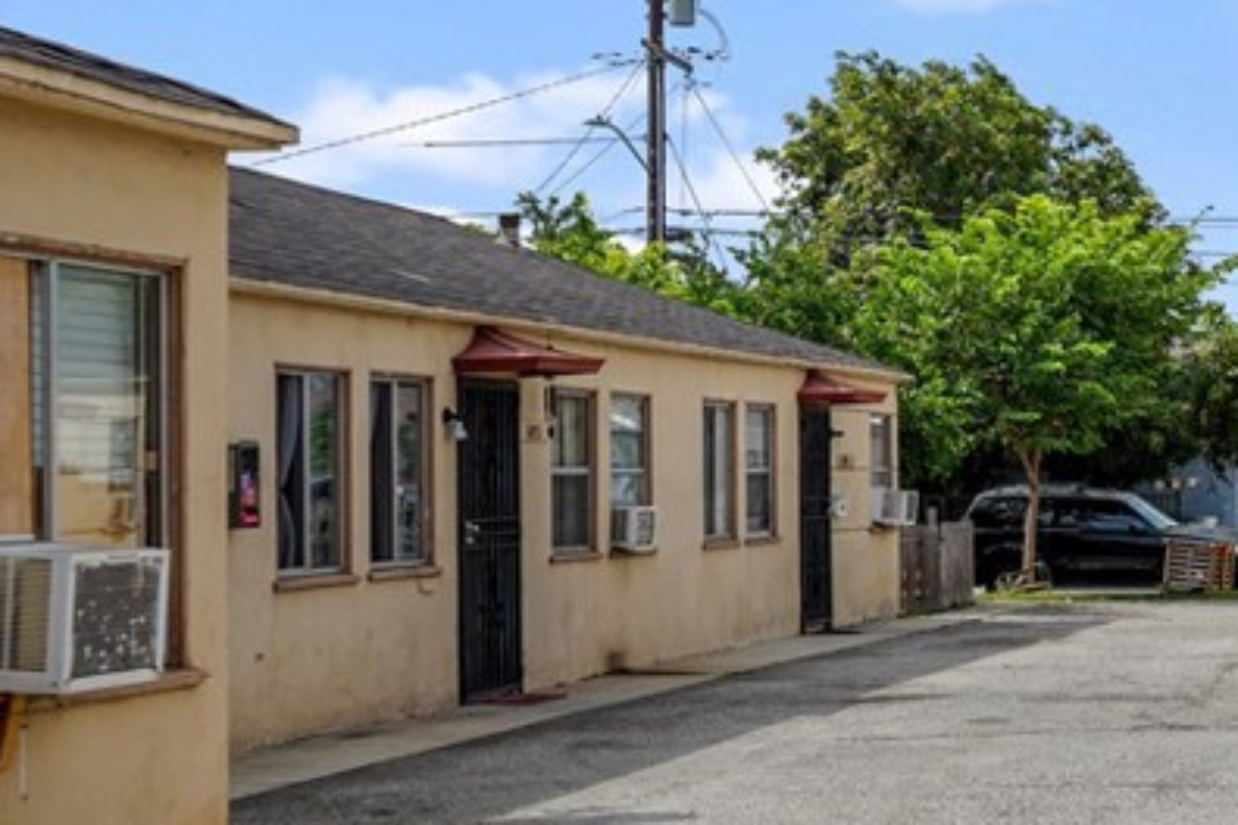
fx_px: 2579
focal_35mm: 75
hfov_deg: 24.2
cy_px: 442
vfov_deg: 18.2
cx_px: 1529
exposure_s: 1/250
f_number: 6.3
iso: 100
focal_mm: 29
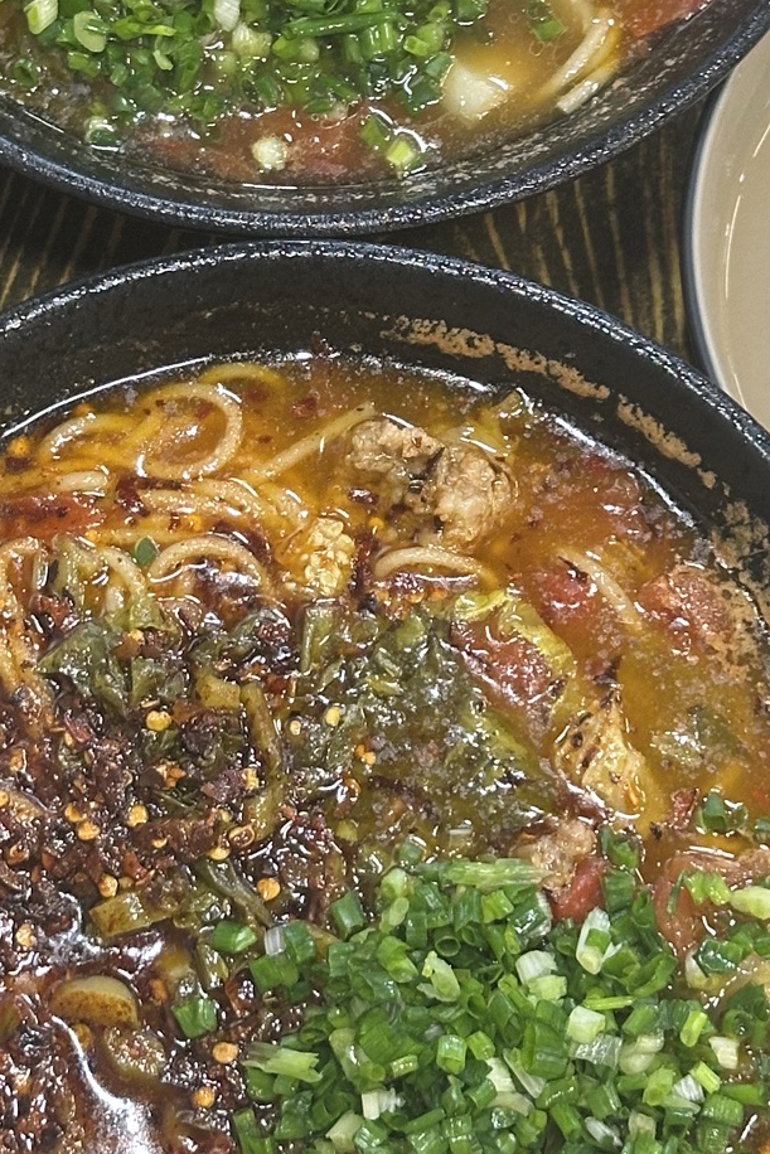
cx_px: 335
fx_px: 3495
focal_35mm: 109
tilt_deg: -70.7
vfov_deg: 18.7
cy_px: 343
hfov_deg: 12.6
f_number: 1.78
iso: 250
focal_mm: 6.86
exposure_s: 1/45
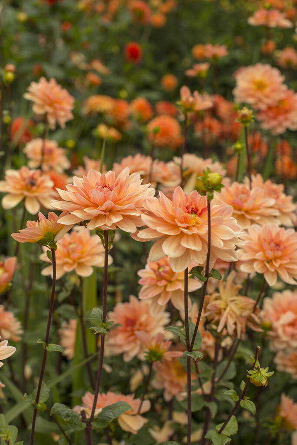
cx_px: 148
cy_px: 222
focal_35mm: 50
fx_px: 618
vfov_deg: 39.6
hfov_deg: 27.0
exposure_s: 1/2500
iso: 400
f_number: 5.6
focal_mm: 50
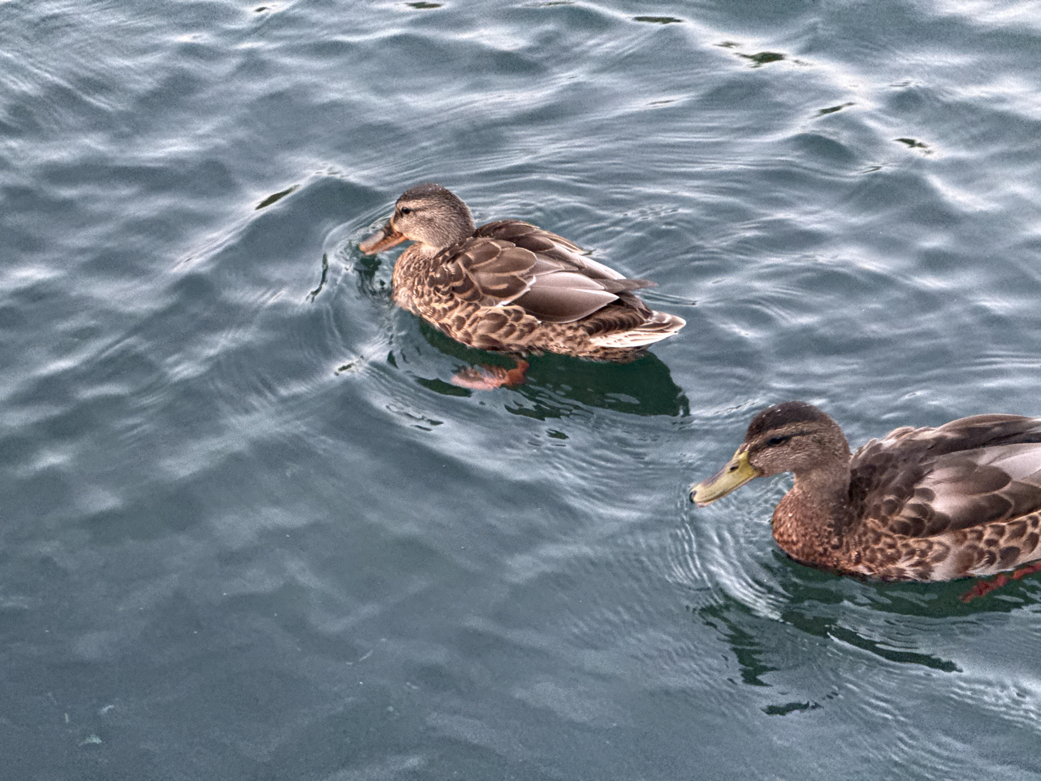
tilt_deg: -33.3
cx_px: 520
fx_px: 3609
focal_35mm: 120
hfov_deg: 16.4
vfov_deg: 12.3
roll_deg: +2.3
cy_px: 390
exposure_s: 1/79
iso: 640
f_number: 2.8
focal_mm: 15.66
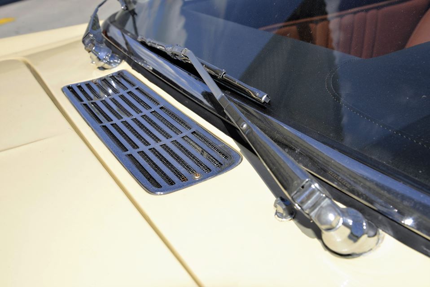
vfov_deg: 28.1
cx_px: 215
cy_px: 144
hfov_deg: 41.1
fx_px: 574
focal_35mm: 48
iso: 100
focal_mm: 48
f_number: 11
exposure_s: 1/200
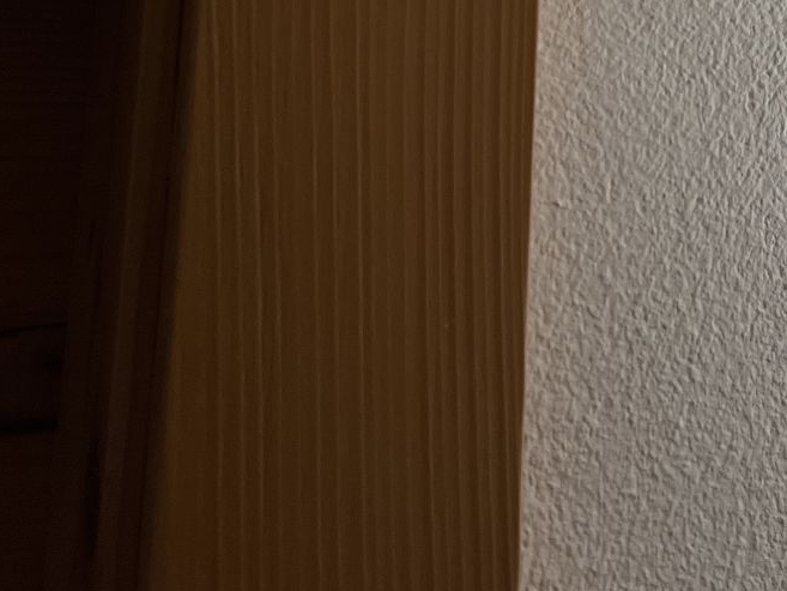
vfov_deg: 17.5
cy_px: -78
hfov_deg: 20.7
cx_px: 1173
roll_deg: +3.8
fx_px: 1842
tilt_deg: +14.7
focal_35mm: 81
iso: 50
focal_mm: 5.7
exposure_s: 1/100
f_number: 1.5
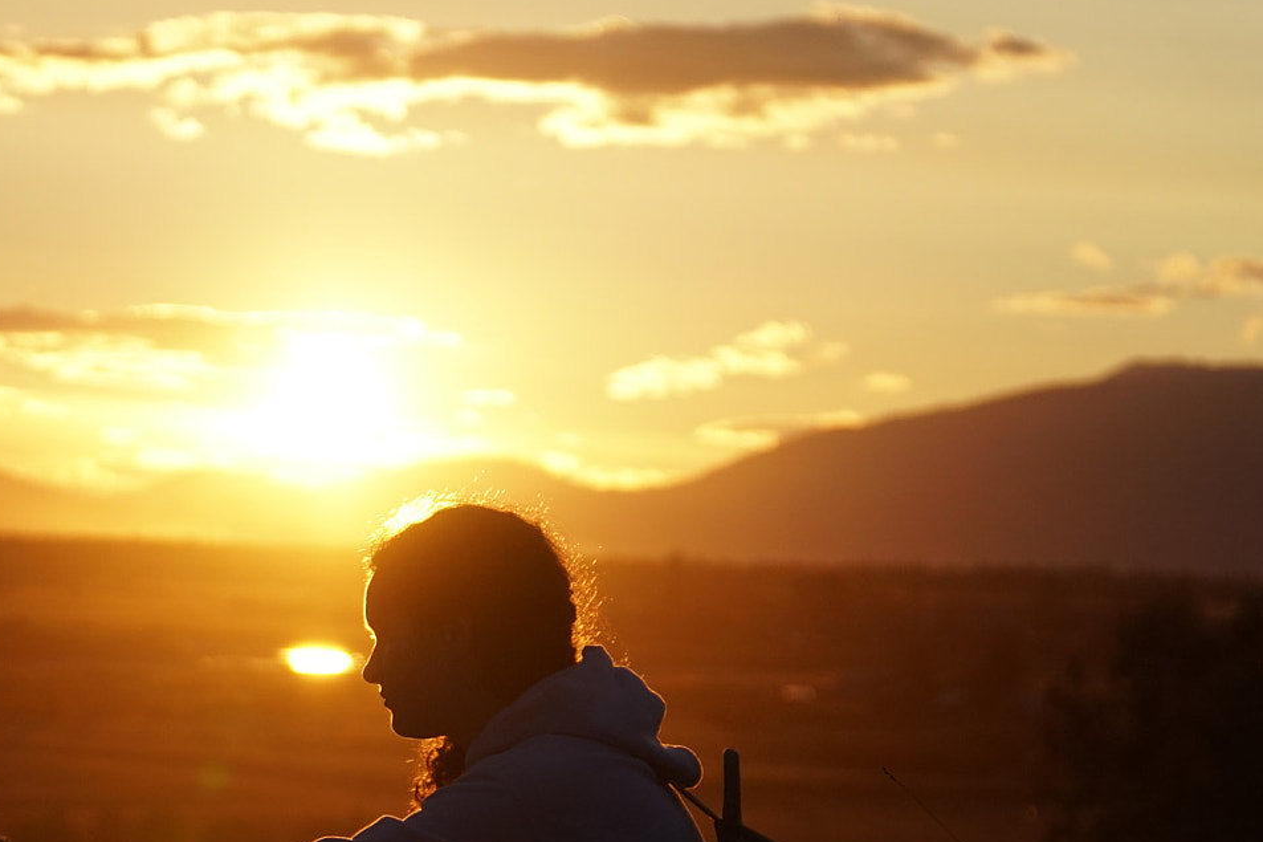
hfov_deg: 11.1
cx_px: 237
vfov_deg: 7.5
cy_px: 644
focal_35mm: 184
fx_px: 6448
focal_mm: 73
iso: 500
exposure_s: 1/4000
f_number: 4
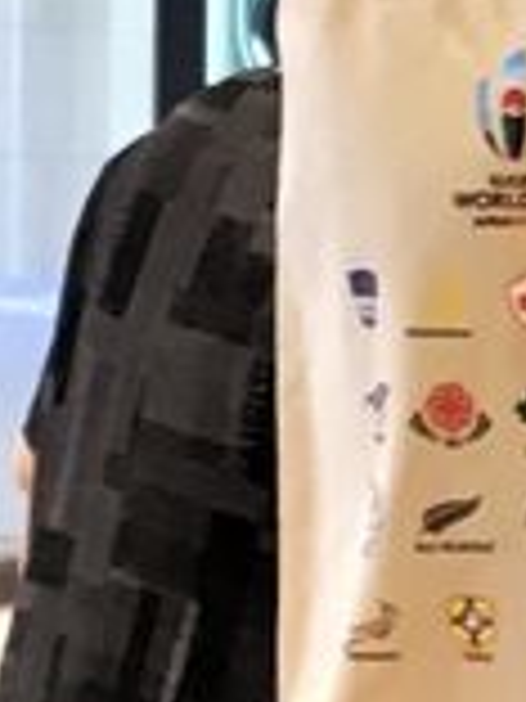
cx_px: 1048
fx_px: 4822
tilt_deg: -4.6
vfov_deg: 8.3
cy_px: 202
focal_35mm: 238
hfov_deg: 6.1
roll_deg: -0.5
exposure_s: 1/30
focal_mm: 3.3
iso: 50
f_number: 2.4
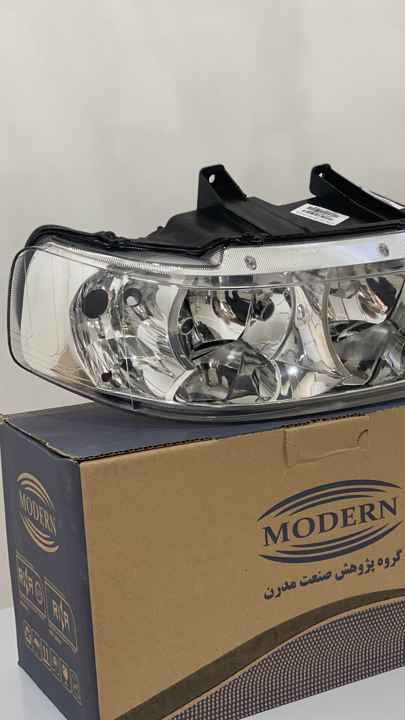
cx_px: 262
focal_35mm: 57
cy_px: 359
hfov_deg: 21.0
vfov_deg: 36.6
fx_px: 1088
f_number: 2
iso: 160
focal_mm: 6
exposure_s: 1/33
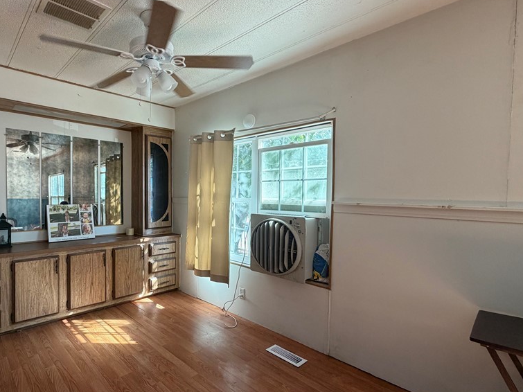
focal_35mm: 19
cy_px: 200
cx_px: 186
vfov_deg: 68.7
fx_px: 287
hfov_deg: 82.5
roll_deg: -1.2
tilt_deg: -1.4
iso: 160
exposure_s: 1/121
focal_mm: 2.22
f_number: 2.2
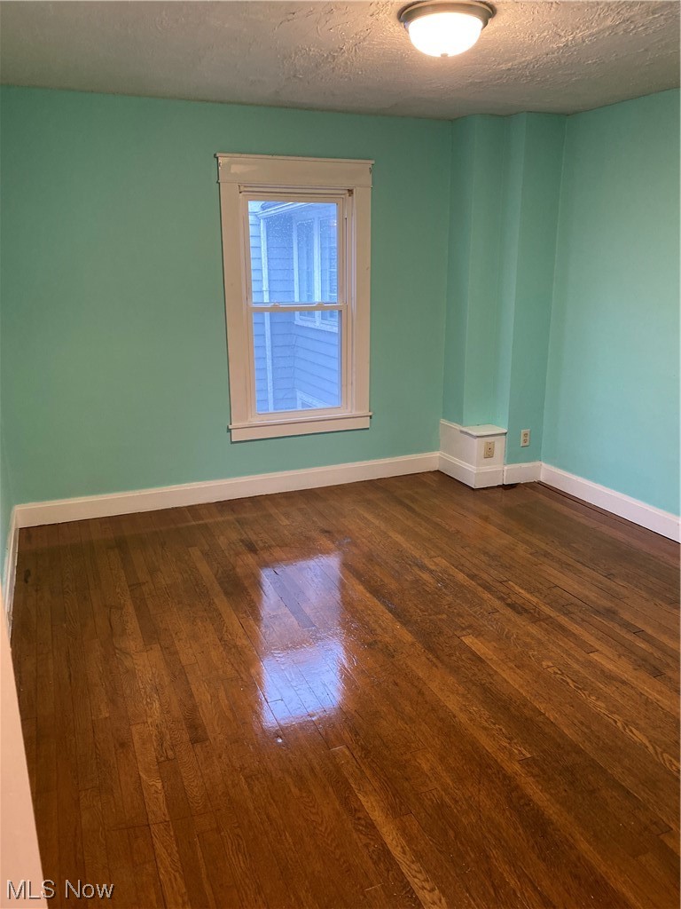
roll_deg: +0.5
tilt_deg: -15.7
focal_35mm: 26
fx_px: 682
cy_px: 454
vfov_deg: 67.3
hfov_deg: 53.1
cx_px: 340
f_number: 1.8
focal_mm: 4.25
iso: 200
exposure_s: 1/60
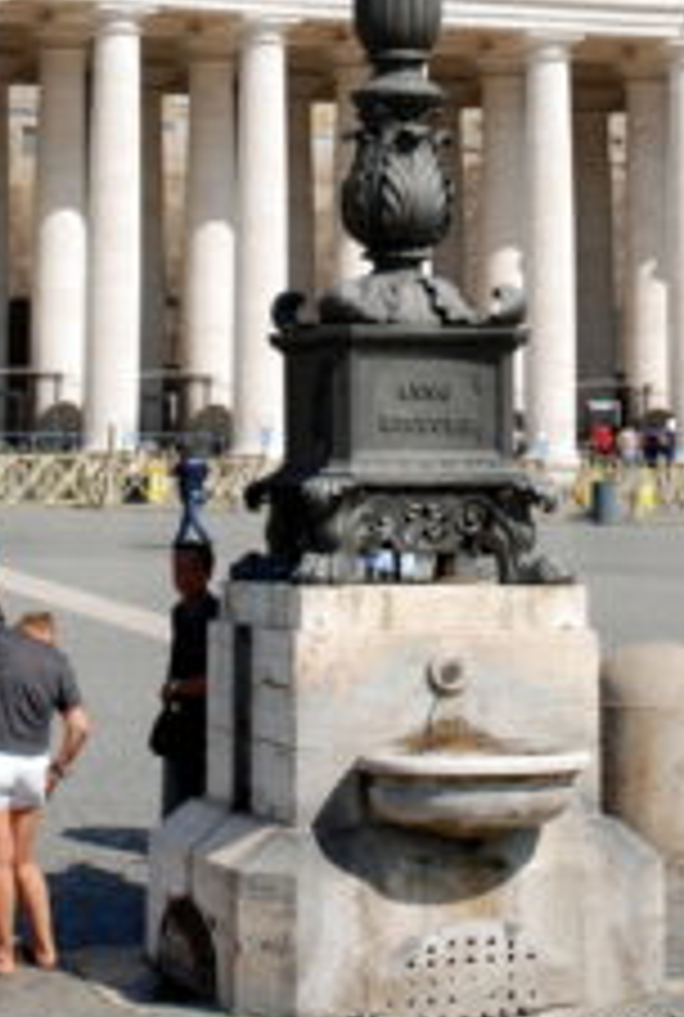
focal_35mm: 96
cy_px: -27
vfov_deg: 20.4
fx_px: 2722
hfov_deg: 14.3
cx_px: 367
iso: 100
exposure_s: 1/250
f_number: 8
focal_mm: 29
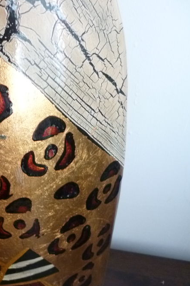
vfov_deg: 44.5
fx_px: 348
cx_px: -3
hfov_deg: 28.5
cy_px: 154
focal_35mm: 44
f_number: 3.1
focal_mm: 5
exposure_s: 1/50
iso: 400
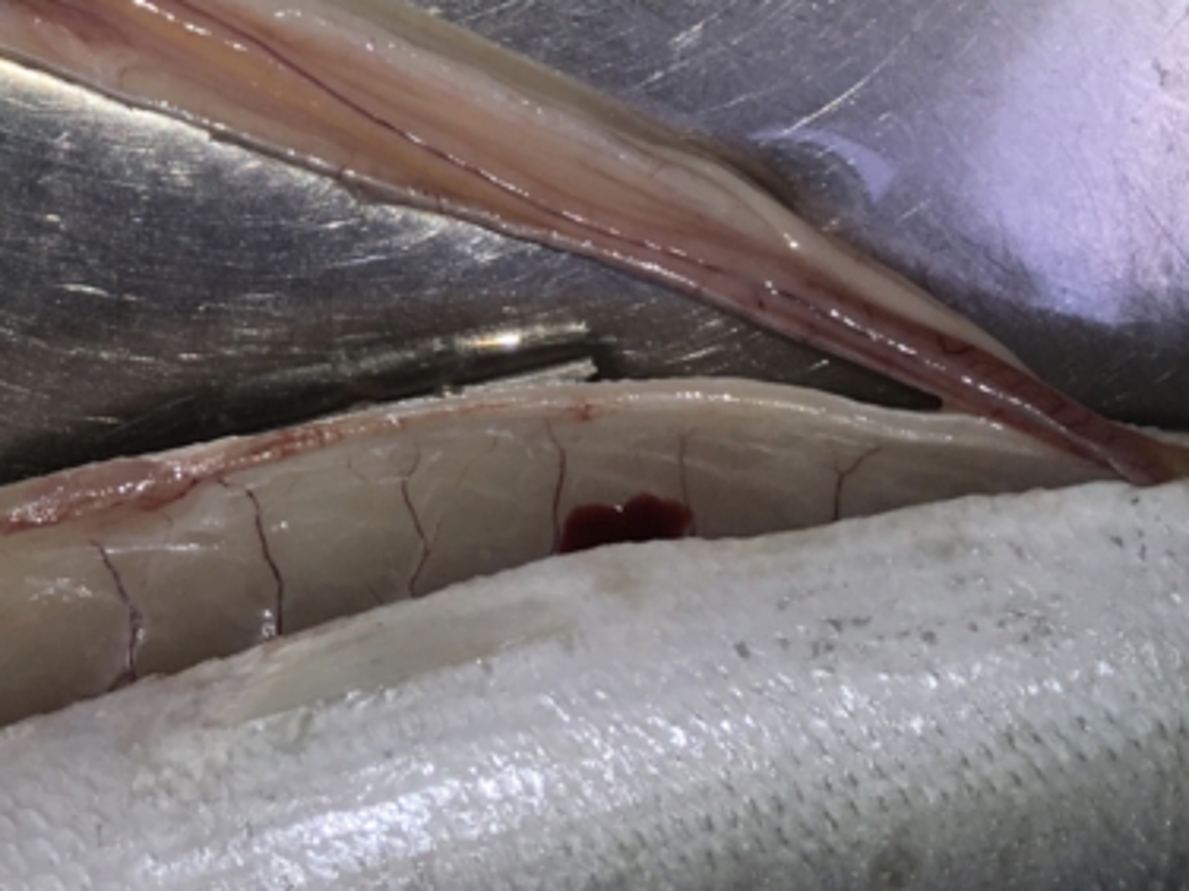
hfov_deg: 23.9
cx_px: 79
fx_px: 2714
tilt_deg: -82.5
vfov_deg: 17.5
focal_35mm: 79
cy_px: -272
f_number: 2.2
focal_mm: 4.15
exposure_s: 1/334
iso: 25
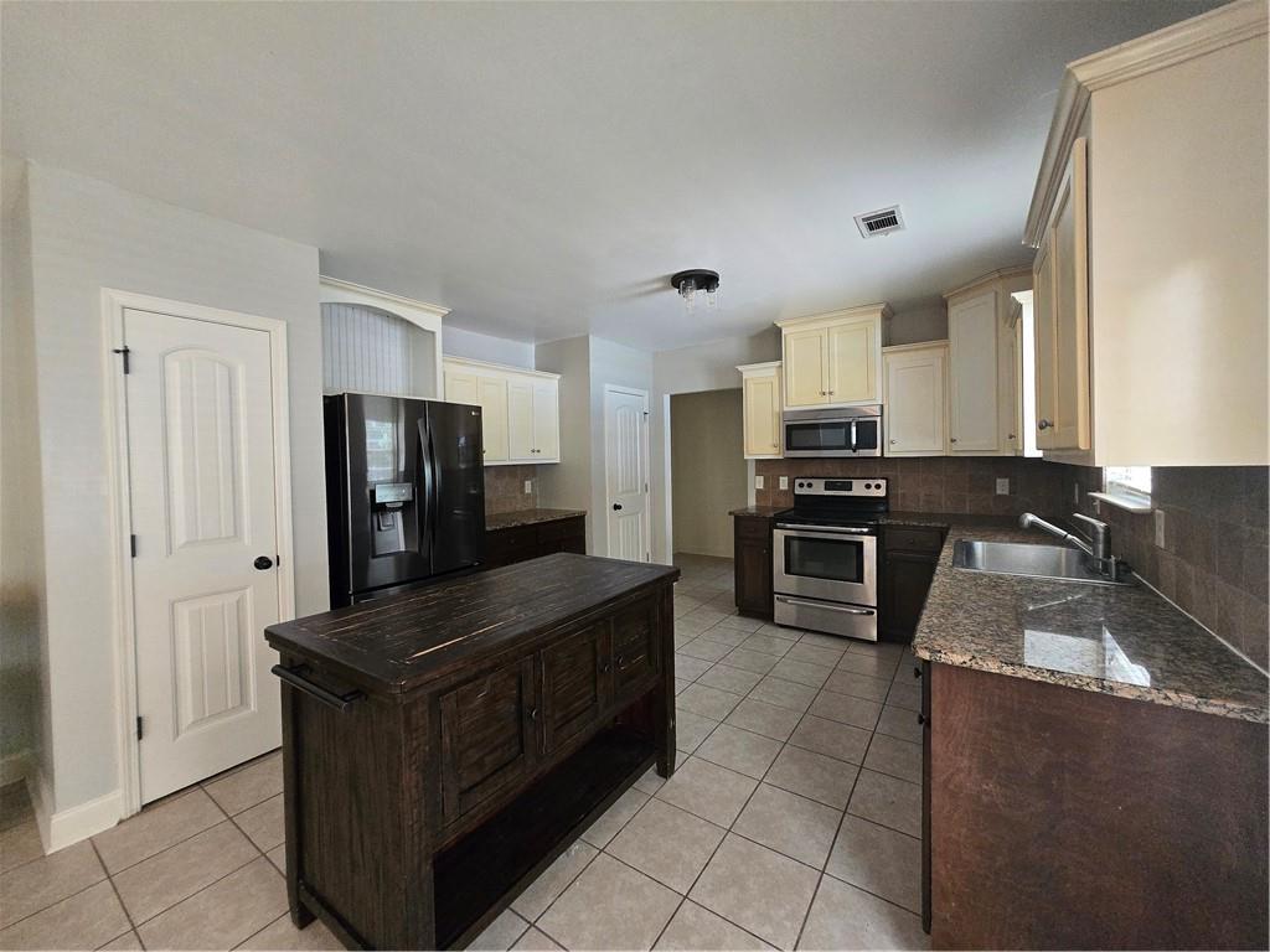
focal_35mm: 13
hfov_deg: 106.2
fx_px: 477
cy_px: 476
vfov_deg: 89.9
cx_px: 635
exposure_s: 1/60
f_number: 2.2
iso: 400
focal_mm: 1.7
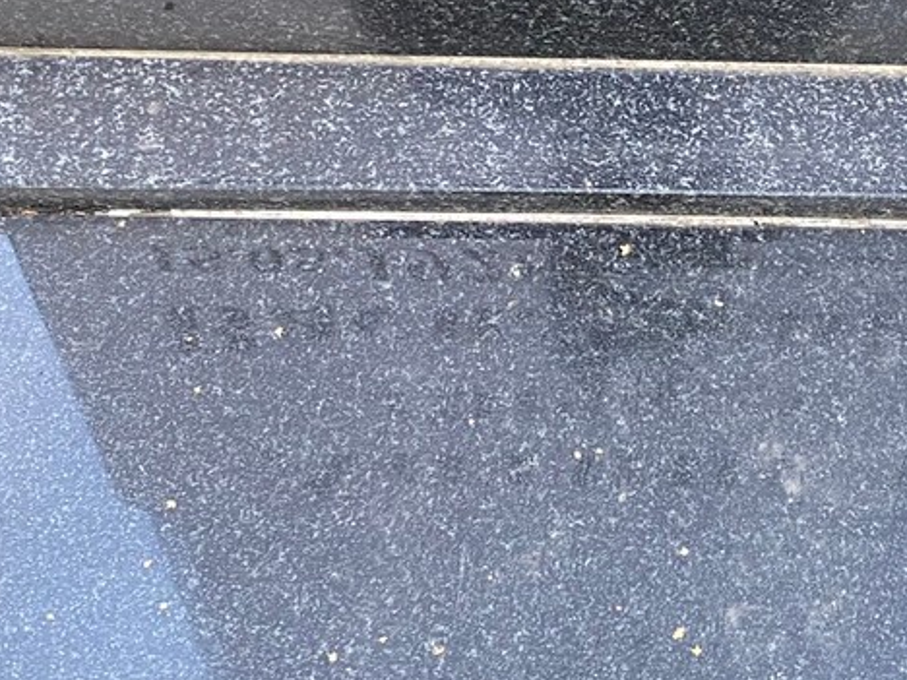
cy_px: 8
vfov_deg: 18.0
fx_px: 2096
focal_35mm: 80
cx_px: 672
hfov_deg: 24.2
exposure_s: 1/71
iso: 125
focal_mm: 4.25
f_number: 1.8
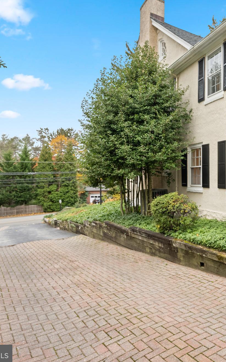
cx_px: 233
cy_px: 177
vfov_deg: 68.4
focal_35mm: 27
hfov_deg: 39.7
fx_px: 266
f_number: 6.3
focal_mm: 17
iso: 800
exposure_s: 1/80
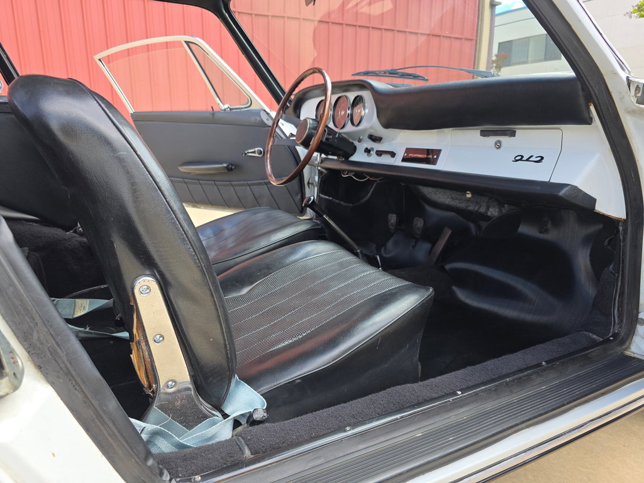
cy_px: 242
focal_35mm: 23
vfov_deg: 58.9
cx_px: 322
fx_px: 428
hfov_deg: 73.9
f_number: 1.7
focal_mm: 6.3
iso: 32
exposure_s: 1/359
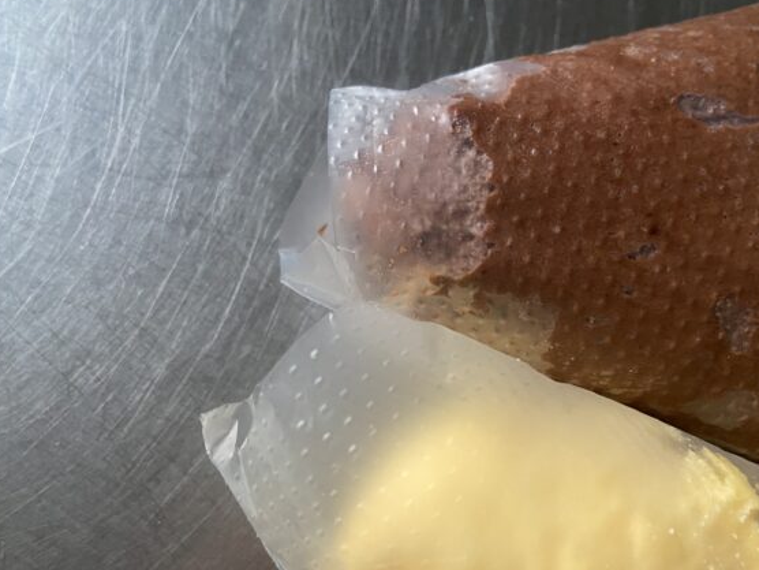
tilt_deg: -78.5
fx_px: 658
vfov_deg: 46.7
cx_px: 395
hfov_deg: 59.9
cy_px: 321
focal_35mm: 30
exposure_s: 1/60
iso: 400
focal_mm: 4.25
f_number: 1.8
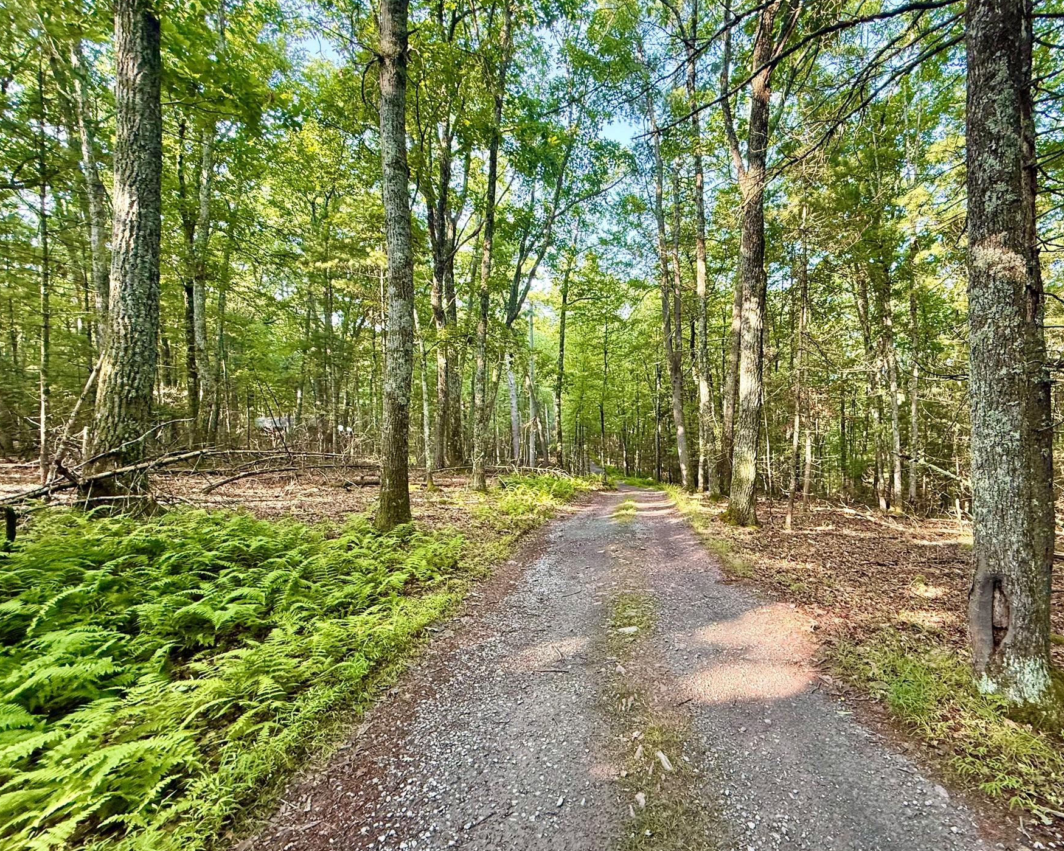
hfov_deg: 92.4
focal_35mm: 16
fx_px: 504
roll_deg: +1.9
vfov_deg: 80.3
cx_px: 615
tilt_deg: -3.0
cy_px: 450
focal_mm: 2.22
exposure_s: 1/99
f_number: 2.2
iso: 160
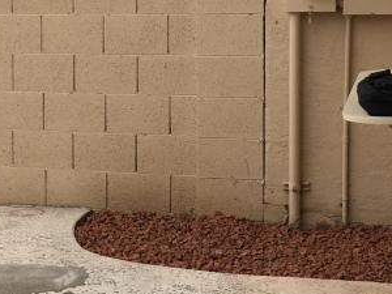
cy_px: 125
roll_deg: +1.0
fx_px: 1121
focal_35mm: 99
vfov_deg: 14.9
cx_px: 27
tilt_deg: -7.4
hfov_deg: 19.4
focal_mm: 4.15
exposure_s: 1/565
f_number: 2.2
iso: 25
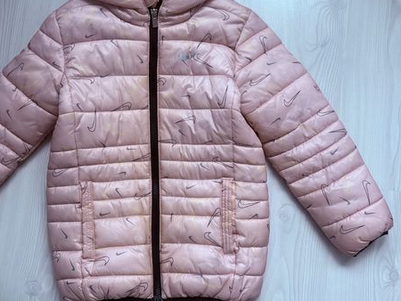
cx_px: 163
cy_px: 123
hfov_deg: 56.4
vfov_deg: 44.0
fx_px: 371
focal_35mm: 32
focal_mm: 6.76
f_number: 1.78
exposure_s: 1/60
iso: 400
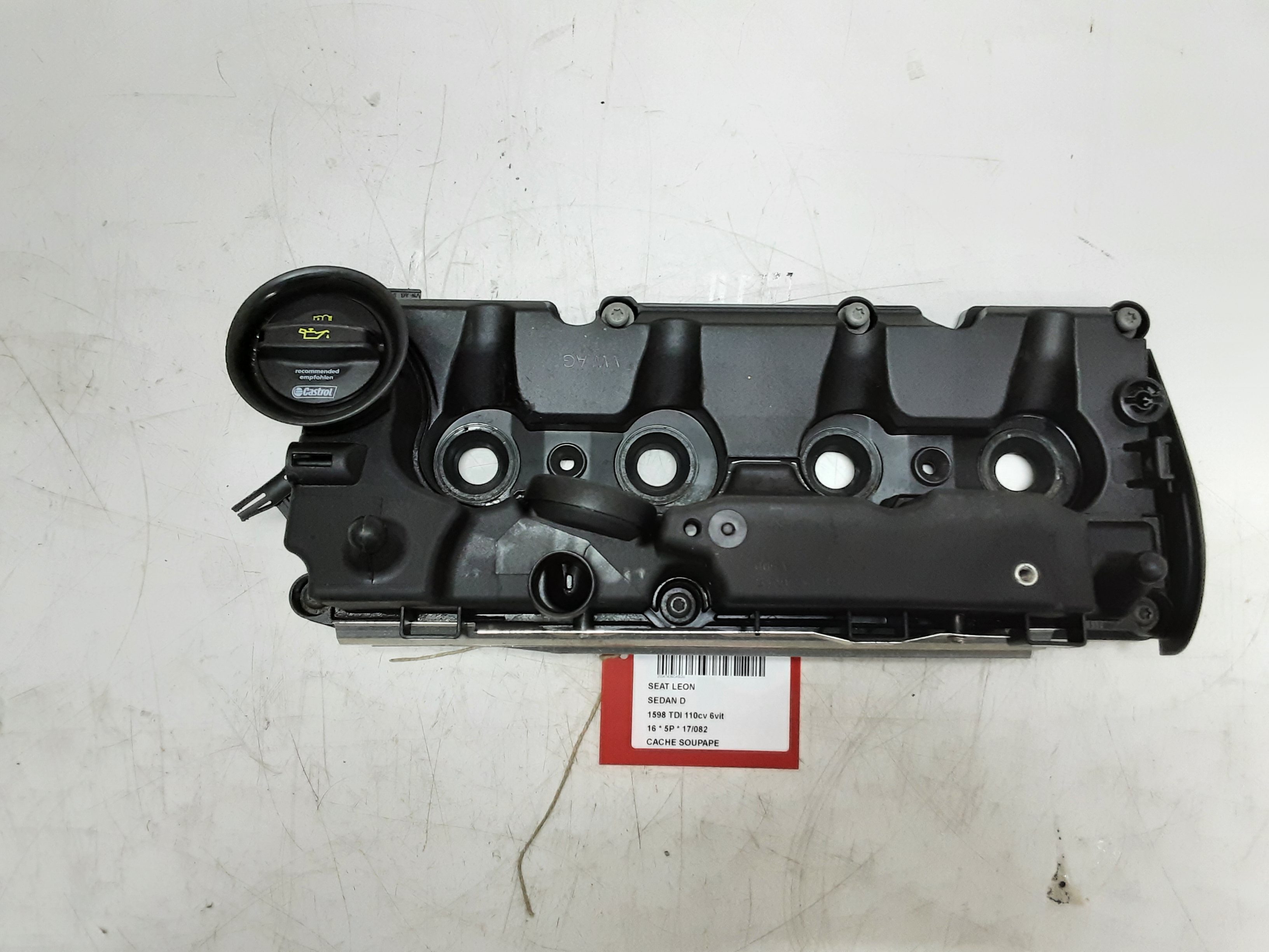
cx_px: 634
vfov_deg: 51.4
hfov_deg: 65.3
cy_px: 476
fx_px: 990
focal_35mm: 27
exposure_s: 1/50
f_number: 1.9
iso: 200
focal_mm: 2.91
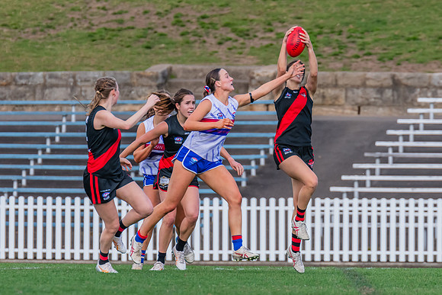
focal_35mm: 732
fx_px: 8984
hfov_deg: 2.8
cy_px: 150
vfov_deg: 1.9
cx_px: 314
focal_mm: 420
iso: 800
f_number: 8
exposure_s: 1/1250
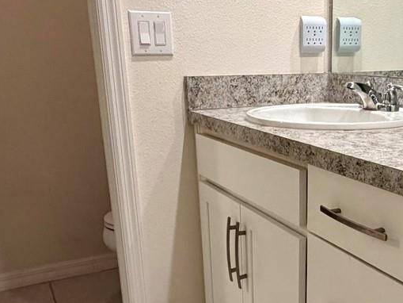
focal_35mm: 44
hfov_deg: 41.7
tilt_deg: -17.2
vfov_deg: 32.4
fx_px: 512
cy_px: 216
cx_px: 302
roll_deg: +0.1
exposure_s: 1/120
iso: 320
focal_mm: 2.22
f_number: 2.2
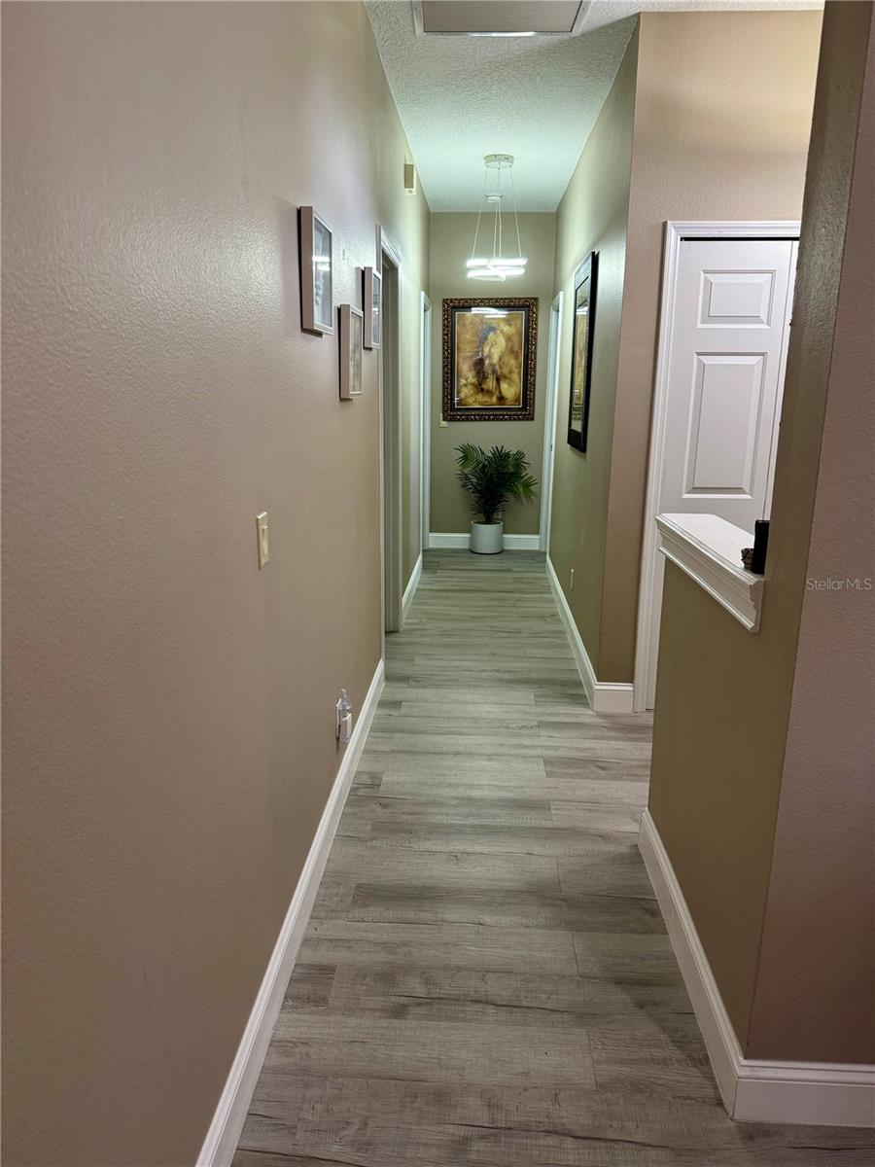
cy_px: 584
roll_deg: -2.9
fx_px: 809
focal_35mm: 24
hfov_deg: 56.8
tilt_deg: -16.0
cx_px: 438
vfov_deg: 71.6
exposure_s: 1/60
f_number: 1.78
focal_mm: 6.76
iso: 160
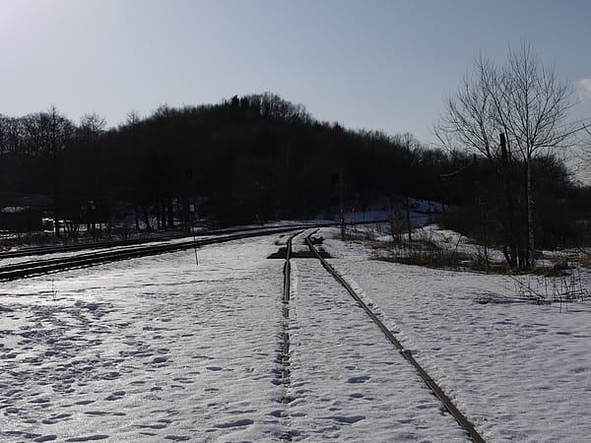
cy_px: 222
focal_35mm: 50
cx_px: 296
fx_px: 854
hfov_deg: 38.2
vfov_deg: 29.1
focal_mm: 25
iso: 100
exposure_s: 1/400
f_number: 16
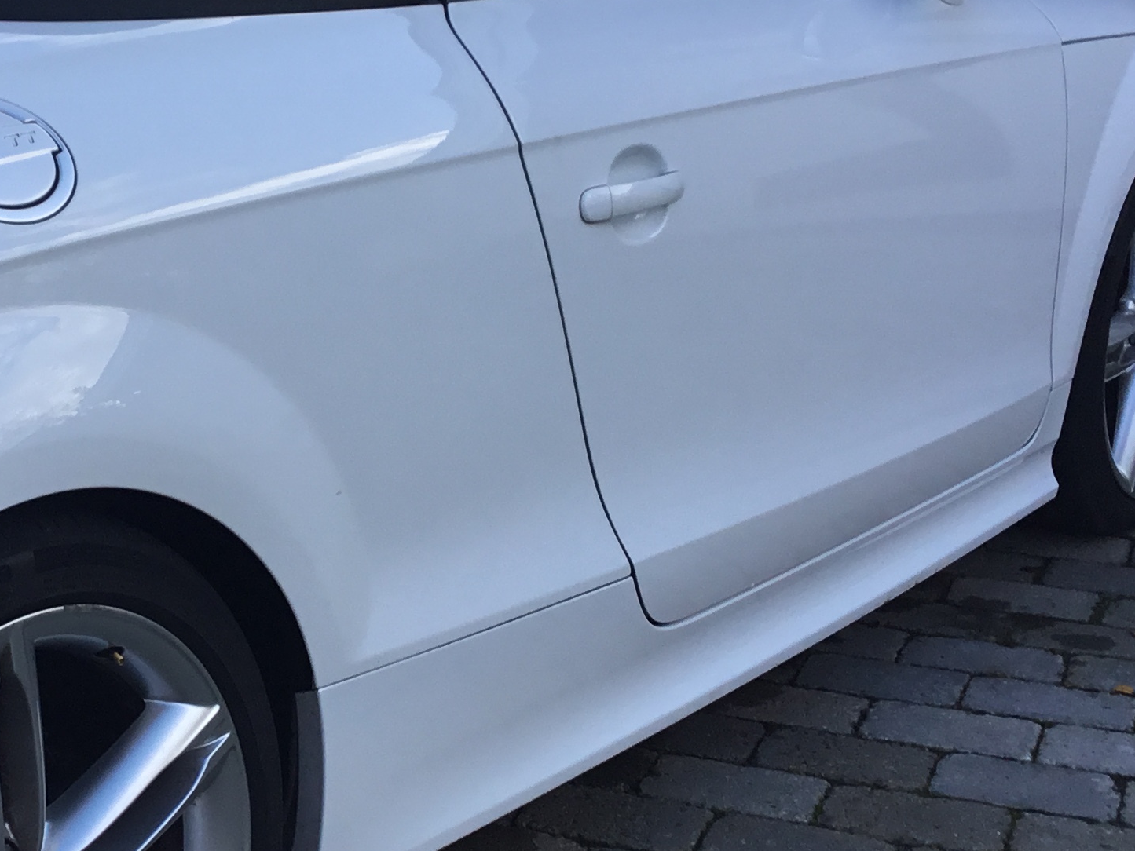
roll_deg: -1.1
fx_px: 2295
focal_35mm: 70
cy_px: 415
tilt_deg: -14.8
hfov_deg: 27.2
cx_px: 216
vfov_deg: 21.0
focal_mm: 3.3
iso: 25
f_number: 2.4
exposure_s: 1/301
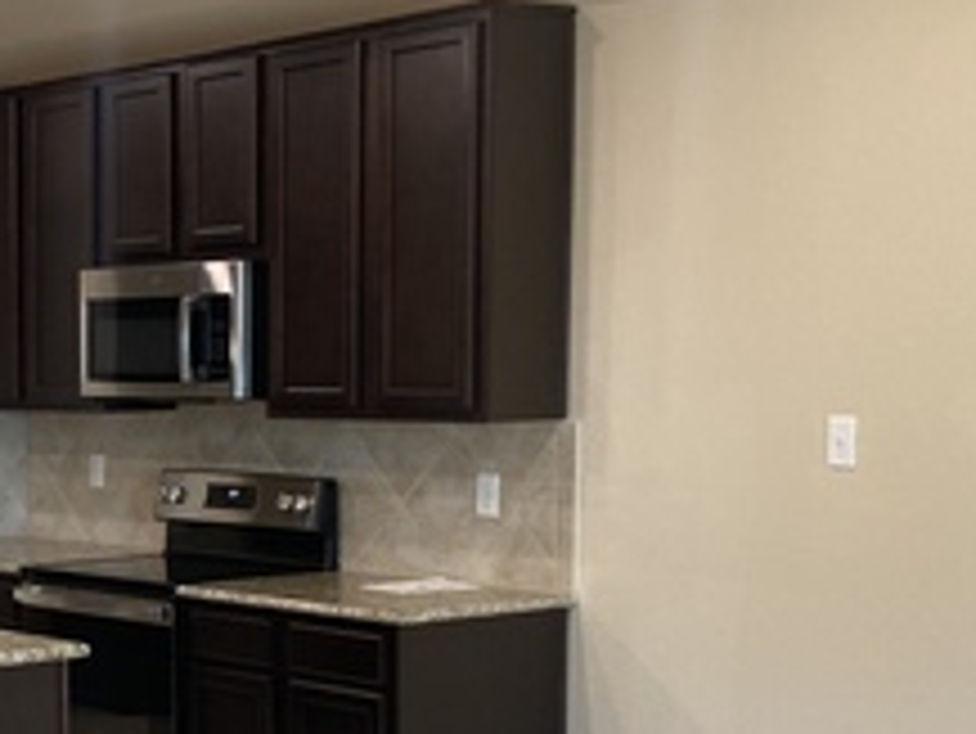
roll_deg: +0.7
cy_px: 572
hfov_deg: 23.2
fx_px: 2257
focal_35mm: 80
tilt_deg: -5.0
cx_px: -52
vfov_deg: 18.3
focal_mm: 4.25
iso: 80
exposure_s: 1/60
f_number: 1.8
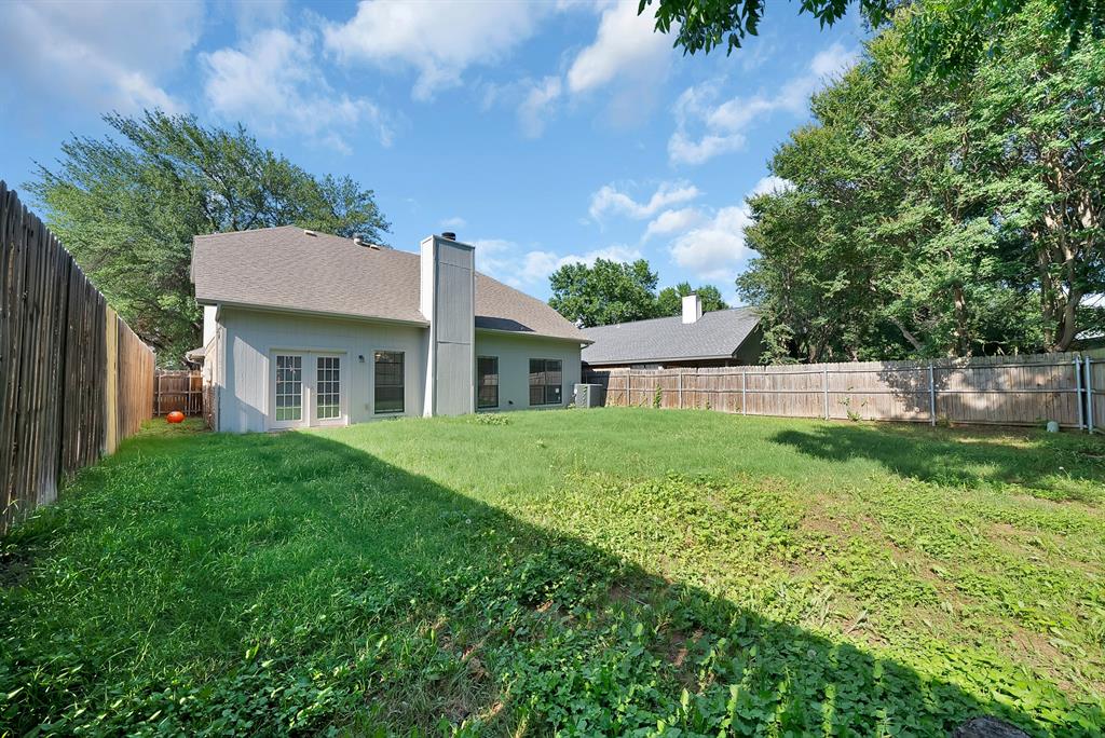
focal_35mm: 12
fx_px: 369
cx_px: 552
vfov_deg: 90.1
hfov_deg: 112.6
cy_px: 369
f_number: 9
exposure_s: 1/200
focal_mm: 12
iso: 640
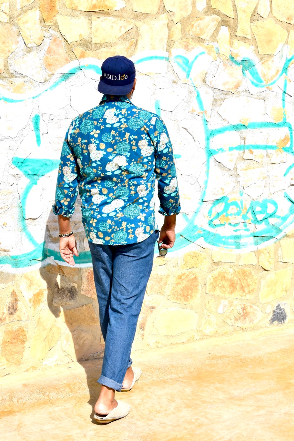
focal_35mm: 38
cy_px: 220
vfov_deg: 51.3
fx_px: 459
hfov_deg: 35.5
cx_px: 147
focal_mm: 25
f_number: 8
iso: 100
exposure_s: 1/500
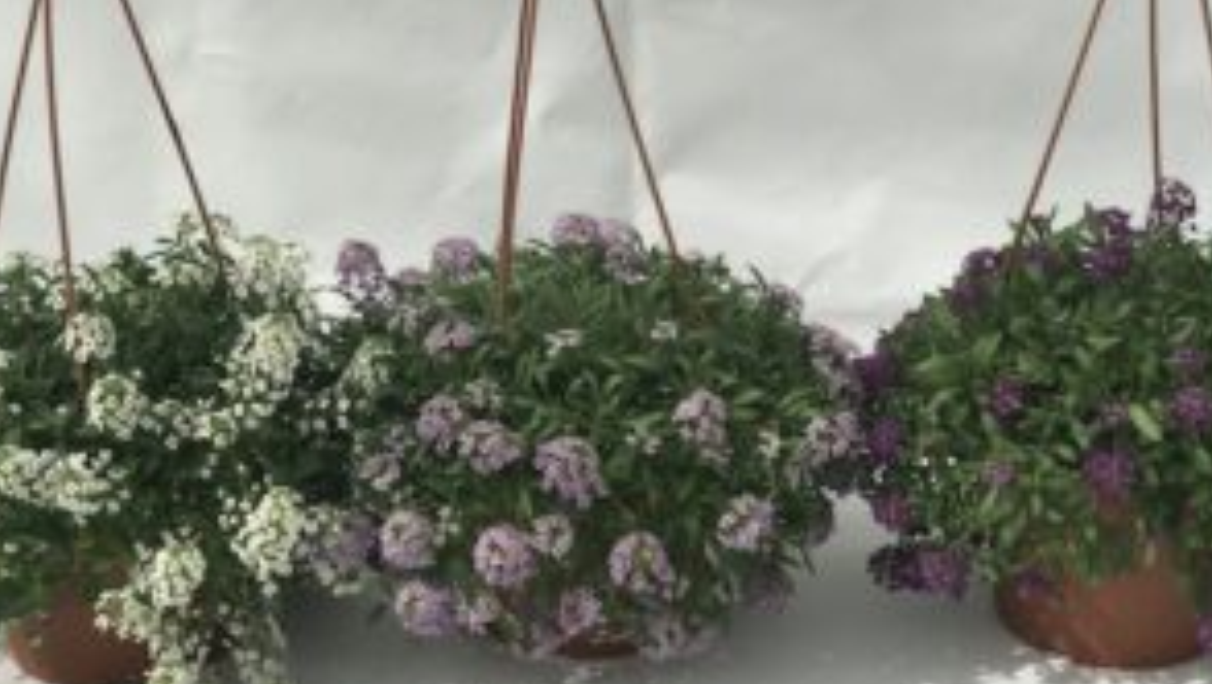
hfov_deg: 27.5
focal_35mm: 77
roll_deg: -0.3
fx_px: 2477
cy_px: 243
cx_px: 635
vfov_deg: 15.7
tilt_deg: -22.0
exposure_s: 1/331
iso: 16
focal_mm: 6
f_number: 2.4
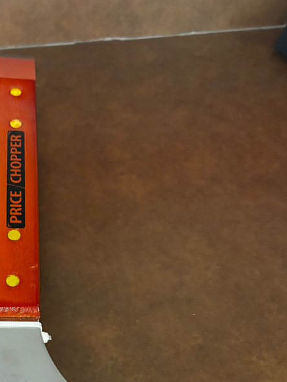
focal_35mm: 52
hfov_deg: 27.1
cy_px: 299
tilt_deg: -50.5
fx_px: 575
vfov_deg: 35.8
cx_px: 34
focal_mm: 5.96
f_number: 1.6
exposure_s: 1/30
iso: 640
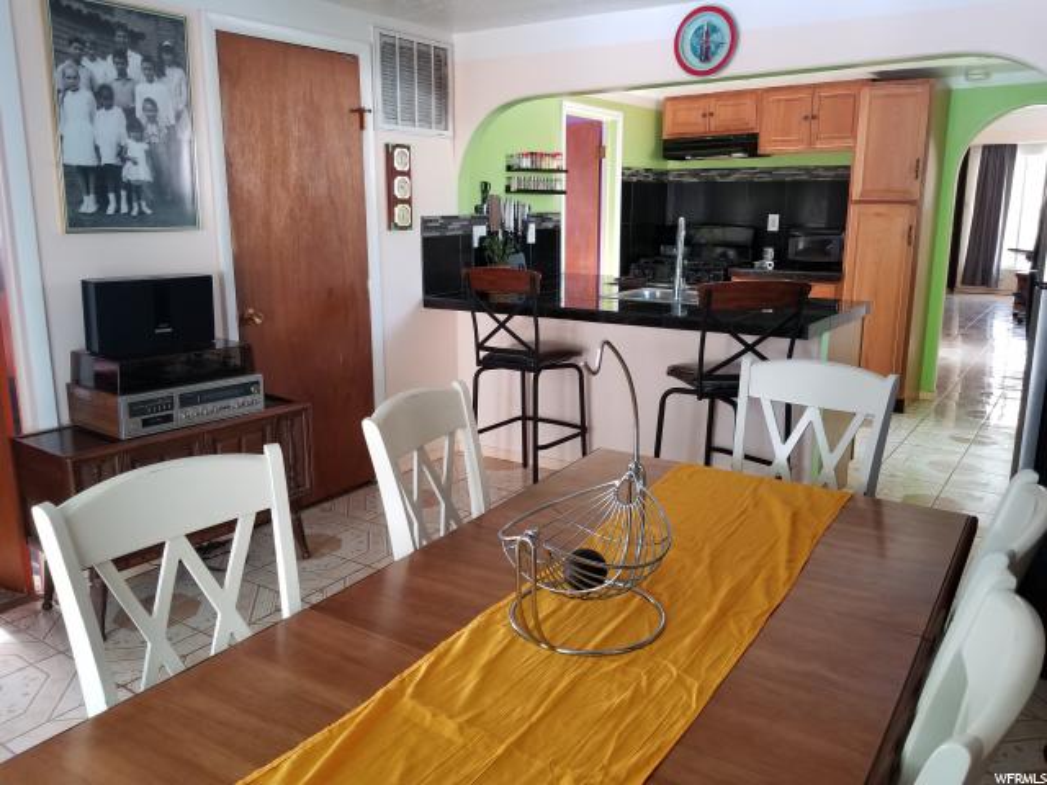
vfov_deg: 53.1
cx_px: 524
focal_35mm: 26
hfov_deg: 67.3
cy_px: 392
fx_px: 786
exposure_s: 1/36
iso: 160
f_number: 1.7
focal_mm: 4.3
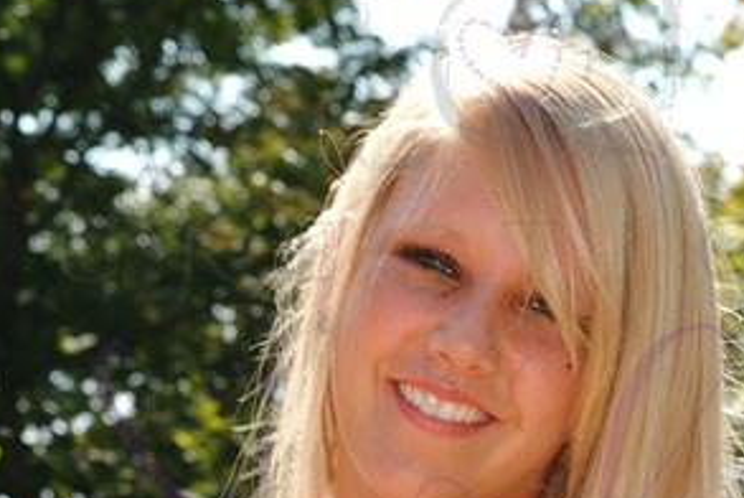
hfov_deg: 7.6
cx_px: 526
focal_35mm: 270
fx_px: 5585
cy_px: 376
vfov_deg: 5.1
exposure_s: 1/125
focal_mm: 91
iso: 400
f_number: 13
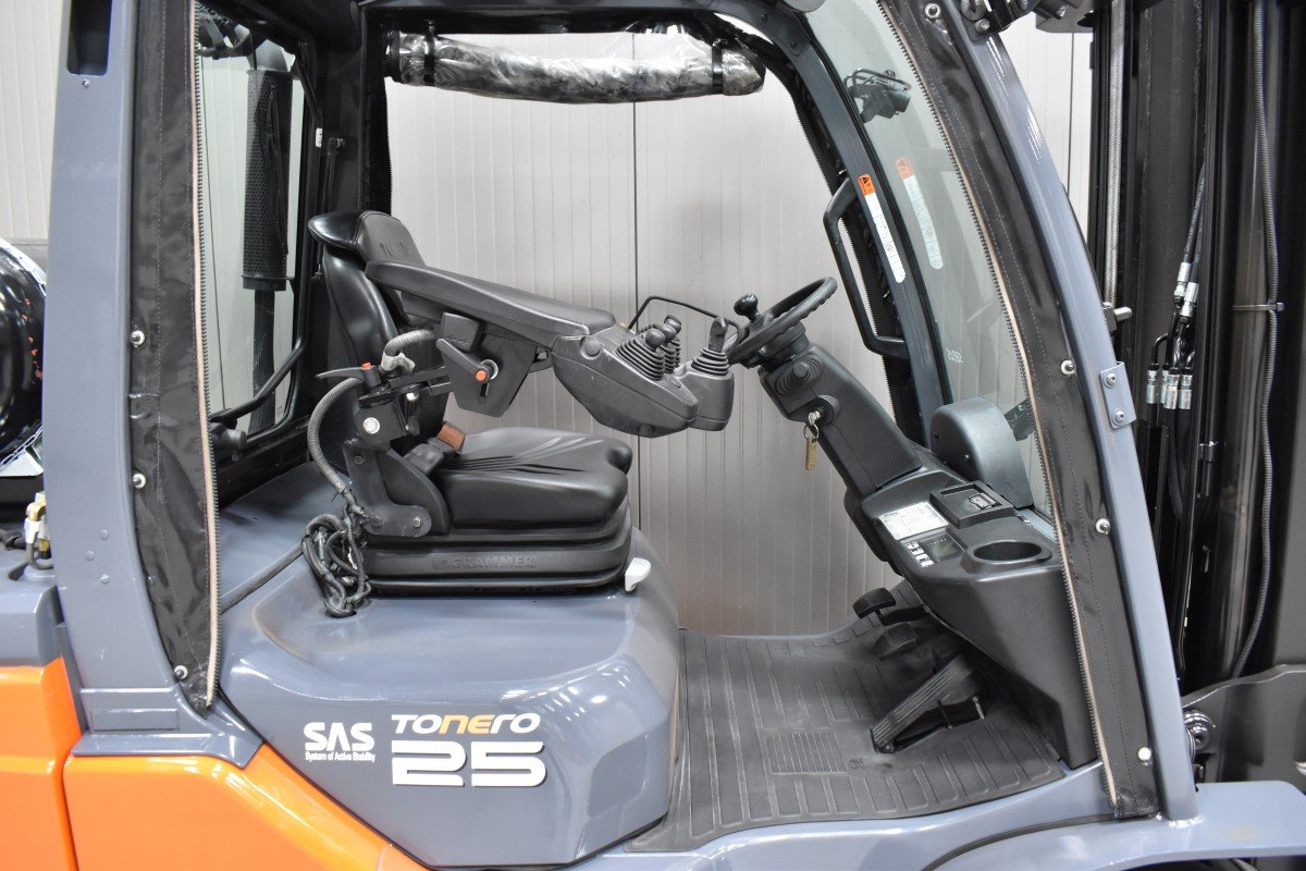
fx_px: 979
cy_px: 436
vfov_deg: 47.9
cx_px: 653
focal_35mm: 27
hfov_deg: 67.4
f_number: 5
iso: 1600
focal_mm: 18
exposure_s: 1/13
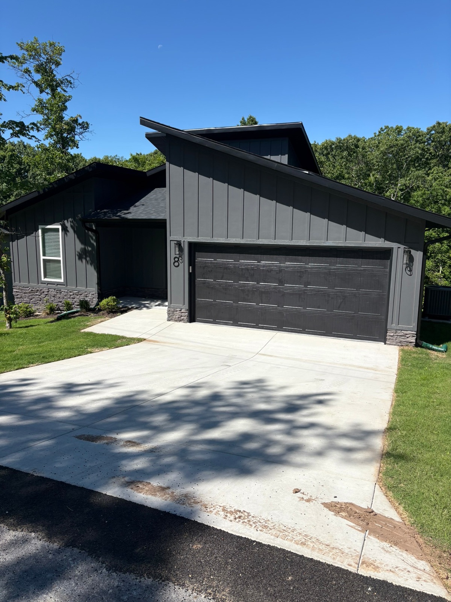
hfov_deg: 53.1
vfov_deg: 67.3
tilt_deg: -8.2
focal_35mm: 26
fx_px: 452
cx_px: 226
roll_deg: +0.6
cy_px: 301
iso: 50
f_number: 1.6
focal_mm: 5.96
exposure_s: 1/4608
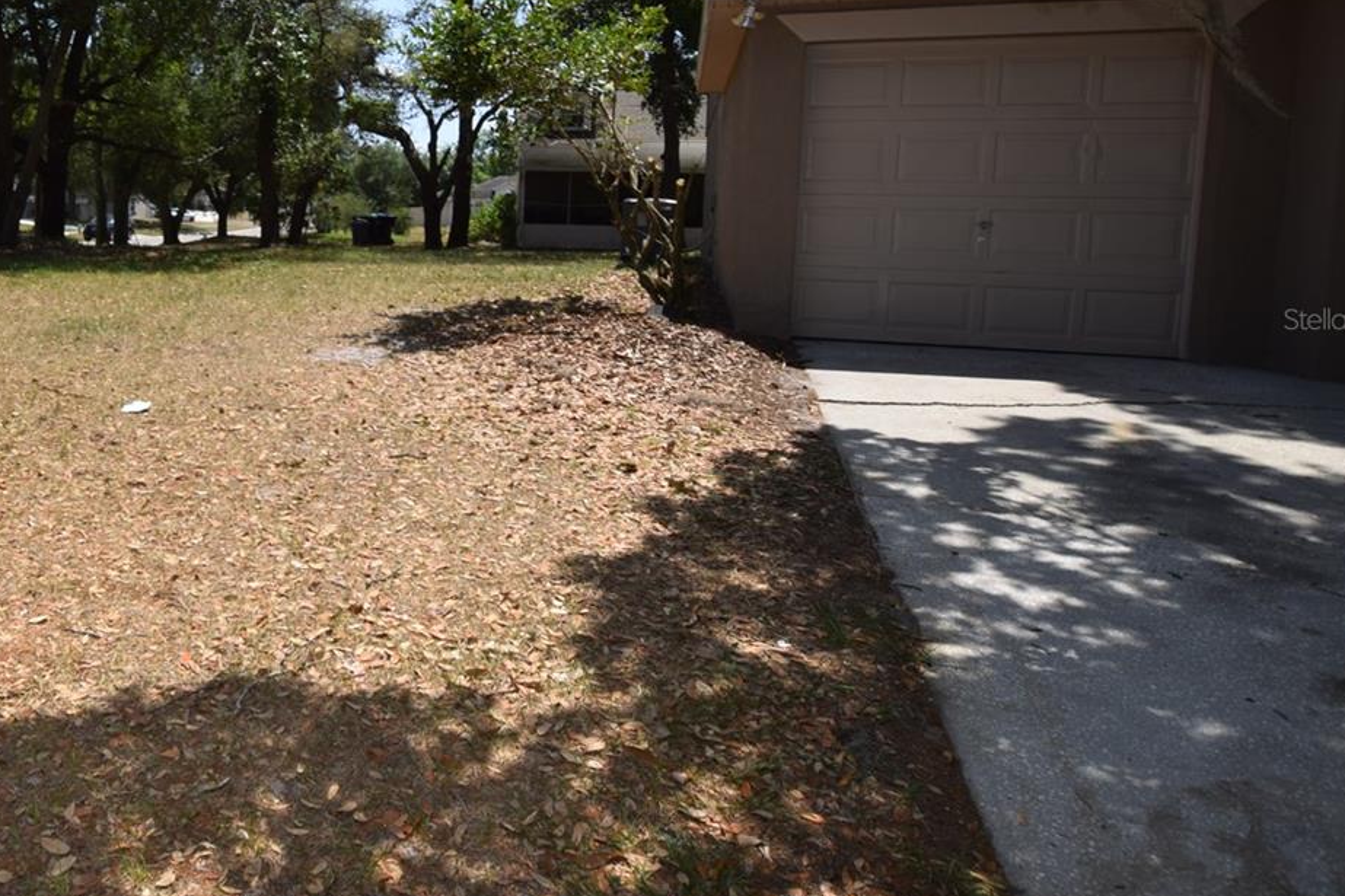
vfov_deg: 48.9
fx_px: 971
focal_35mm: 26
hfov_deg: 62.8
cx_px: 248
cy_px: 319
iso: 100
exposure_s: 1/200
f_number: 9
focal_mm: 10
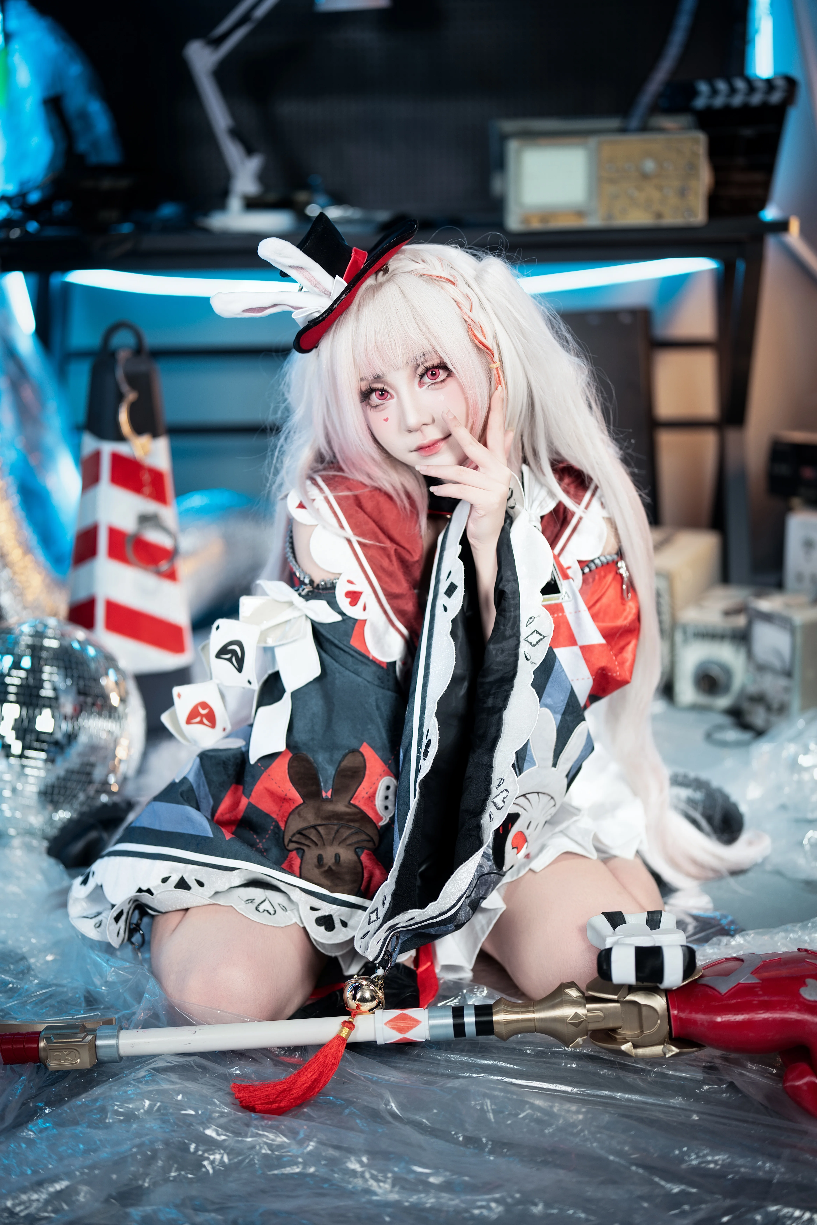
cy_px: 612
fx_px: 1702
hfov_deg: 27.0
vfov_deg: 39.6
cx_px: 408
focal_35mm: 50
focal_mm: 50
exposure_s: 1/100
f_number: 1.4
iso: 100
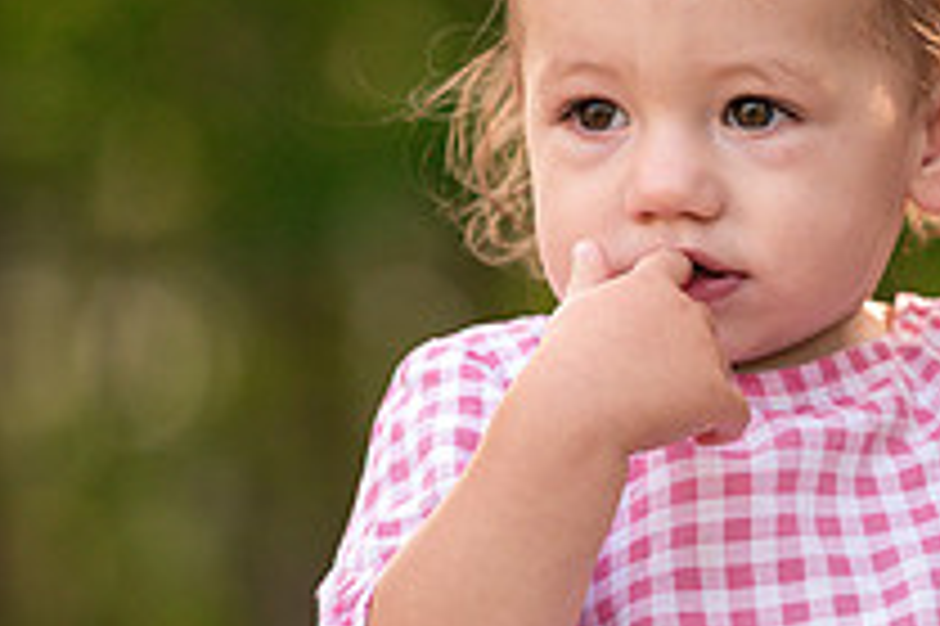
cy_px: 381
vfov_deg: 2.7
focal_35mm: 500
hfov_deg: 4.1
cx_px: 1075
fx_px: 13045
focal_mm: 180
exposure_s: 1/500
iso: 400
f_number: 3.5
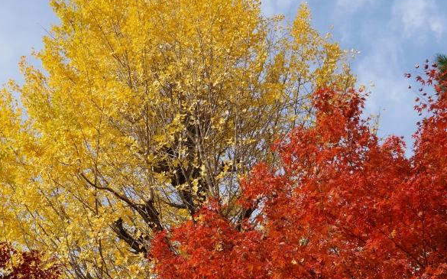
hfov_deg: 42.2
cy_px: 200
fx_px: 572
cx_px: 154
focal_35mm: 47
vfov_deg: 27.1
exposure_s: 1/200
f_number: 13
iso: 200
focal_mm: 18
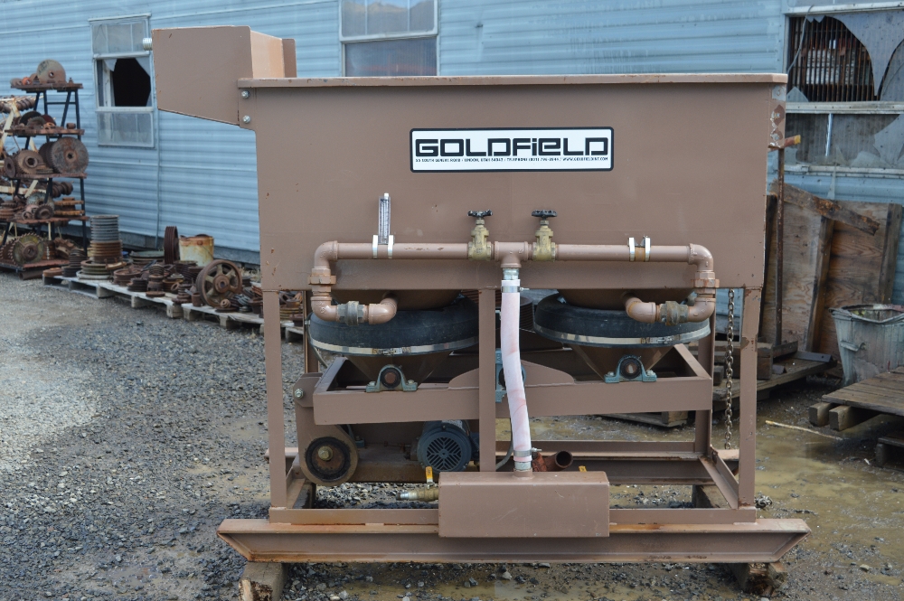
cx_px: 452
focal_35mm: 46
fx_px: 1167
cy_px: 300
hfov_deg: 42.4
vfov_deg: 28.9
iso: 160
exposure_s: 1/125
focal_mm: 31
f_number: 5.6
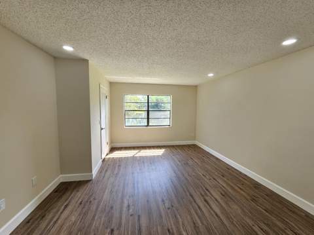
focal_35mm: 13
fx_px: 118
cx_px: 157
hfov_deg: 106.2
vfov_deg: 89.8
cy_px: 118
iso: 80
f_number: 2.2
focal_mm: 2.2
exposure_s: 1/120
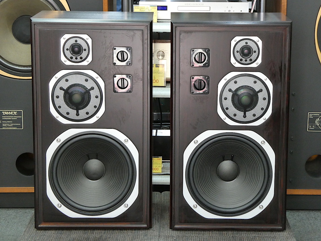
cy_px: 120
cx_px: 160
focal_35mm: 90
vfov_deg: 16.4
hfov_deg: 21.8
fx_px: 835
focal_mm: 16.1
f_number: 7.1
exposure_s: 1/4
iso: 400
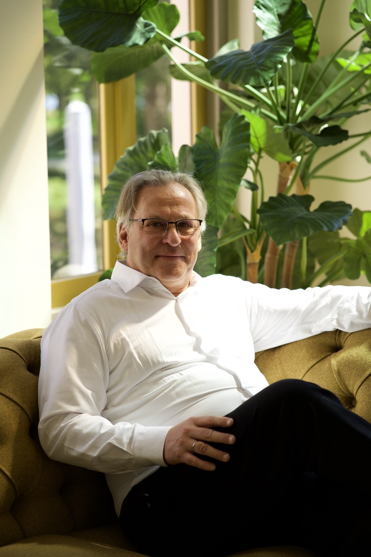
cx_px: 186
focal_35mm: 85
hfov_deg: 16.1
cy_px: 278
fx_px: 1314
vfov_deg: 23.9
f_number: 3.5
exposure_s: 1/320
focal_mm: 85
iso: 250
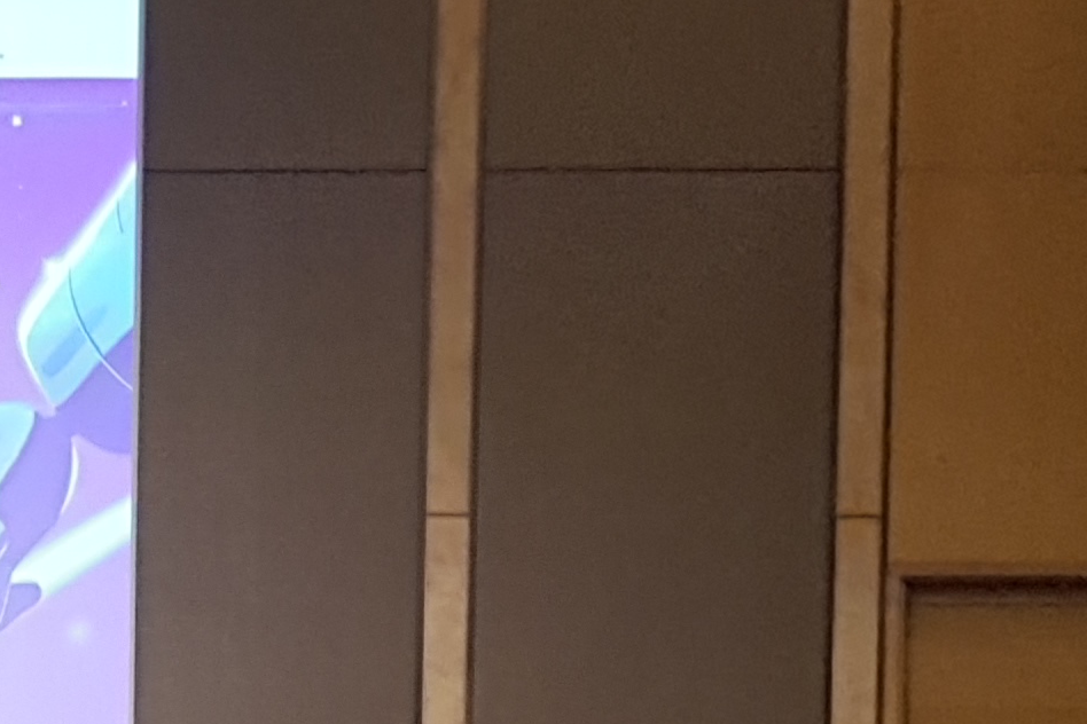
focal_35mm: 115
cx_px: -867
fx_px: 3472
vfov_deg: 11.4
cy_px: 1116
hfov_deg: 15.3
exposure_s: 1/50
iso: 125
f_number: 1.7
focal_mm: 4.3
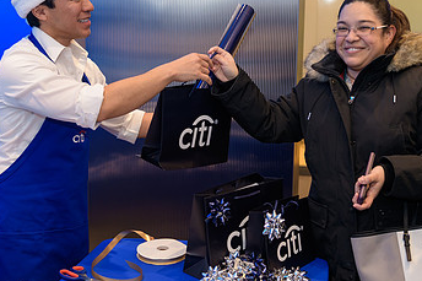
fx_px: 633
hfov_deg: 36.9
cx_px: 233
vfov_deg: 24.9
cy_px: 94
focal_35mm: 54
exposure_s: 1/125
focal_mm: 32
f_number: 3.2
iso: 400
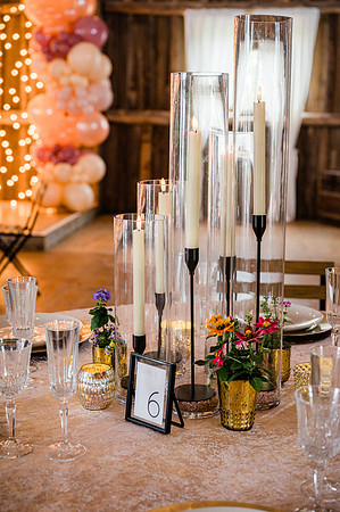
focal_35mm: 53
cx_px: 170
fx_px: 753
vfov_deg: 37.6
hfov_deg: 25.5
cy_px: 256
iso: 320
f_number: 4.5
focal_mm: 53
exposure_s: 1/200
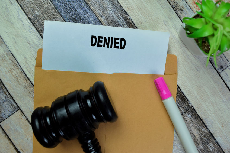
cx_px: 115
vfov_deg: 43.6
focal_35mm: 30
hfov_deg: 61.9
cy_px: 76
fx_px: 192
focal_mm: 20
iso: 800
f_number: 7.1
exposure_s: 1/100
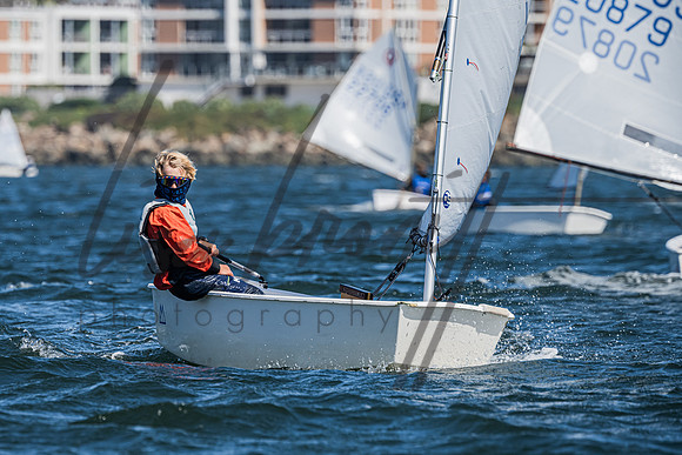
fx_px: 9926
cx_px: 243
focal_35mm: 524
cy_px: 234
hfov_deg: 3.9
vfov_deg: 2.6
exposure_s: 1/1000
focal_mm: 400
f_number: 8
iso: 320
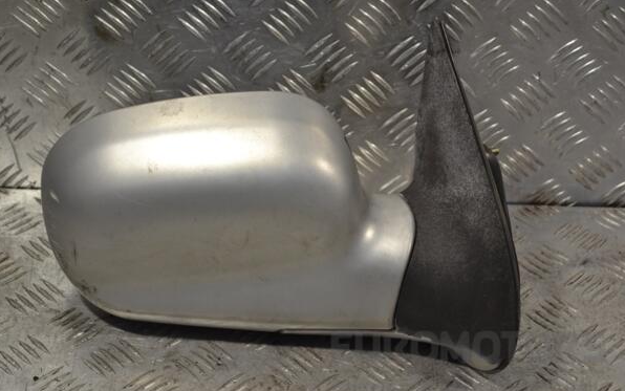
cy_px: 208
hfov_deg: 25.8
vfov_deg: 16.3
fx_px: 1363
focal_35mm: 80
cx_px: 311
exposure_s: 1/125
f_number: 5.6
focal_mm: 52
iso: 400
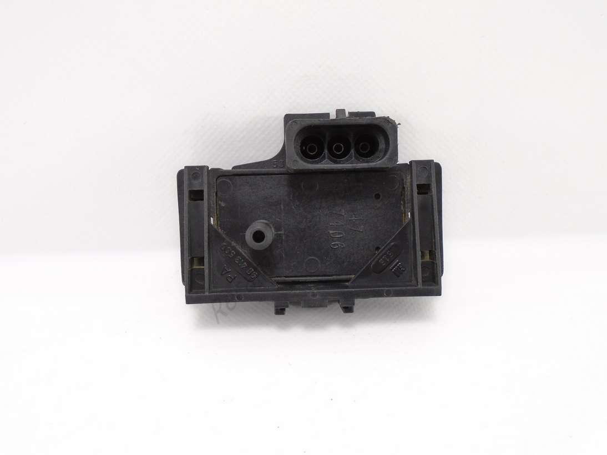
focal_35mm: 26
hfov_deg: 67.3
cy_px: 228
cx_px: 304
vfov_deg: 53.0
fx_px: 456
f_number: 3.2
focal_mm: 4.6
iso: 100
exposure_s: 1/50
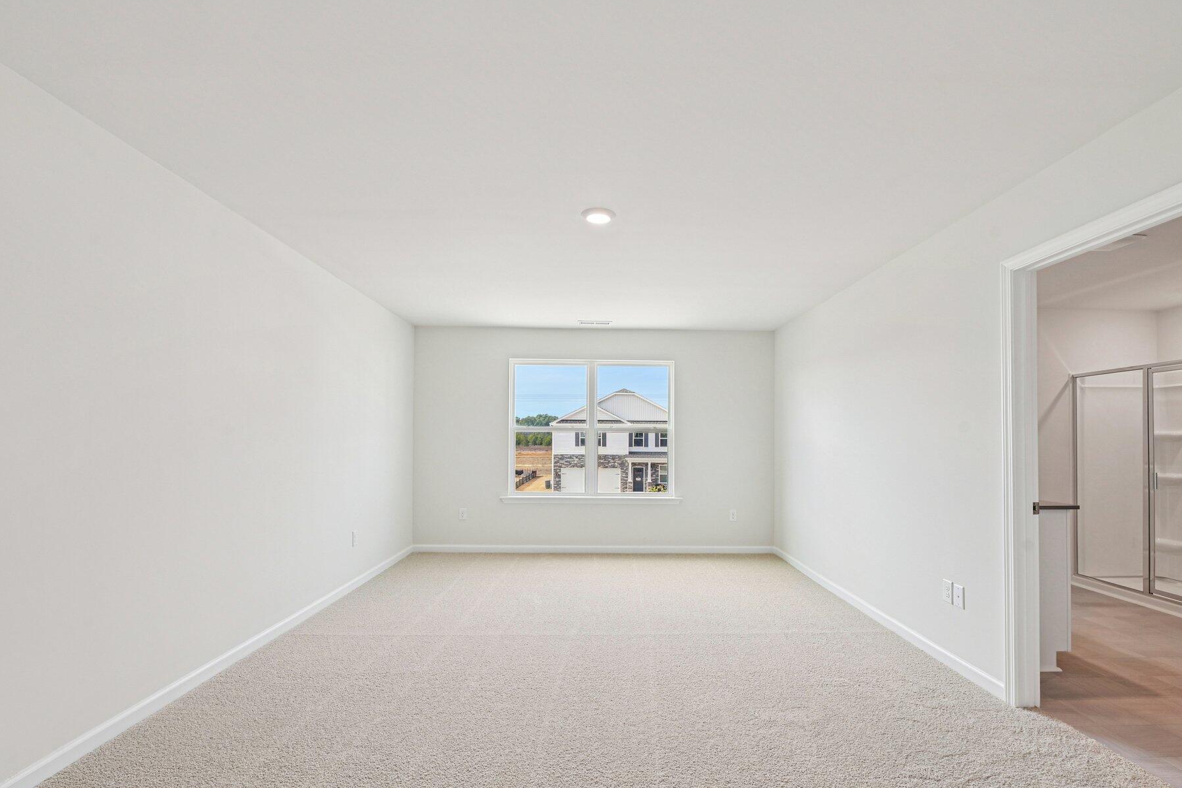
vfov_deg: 73.6
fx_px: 525
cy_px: 419
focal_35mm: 16
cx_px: 611
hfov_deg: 96.7
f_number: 9
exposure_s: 1/40
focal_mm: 14
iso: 200
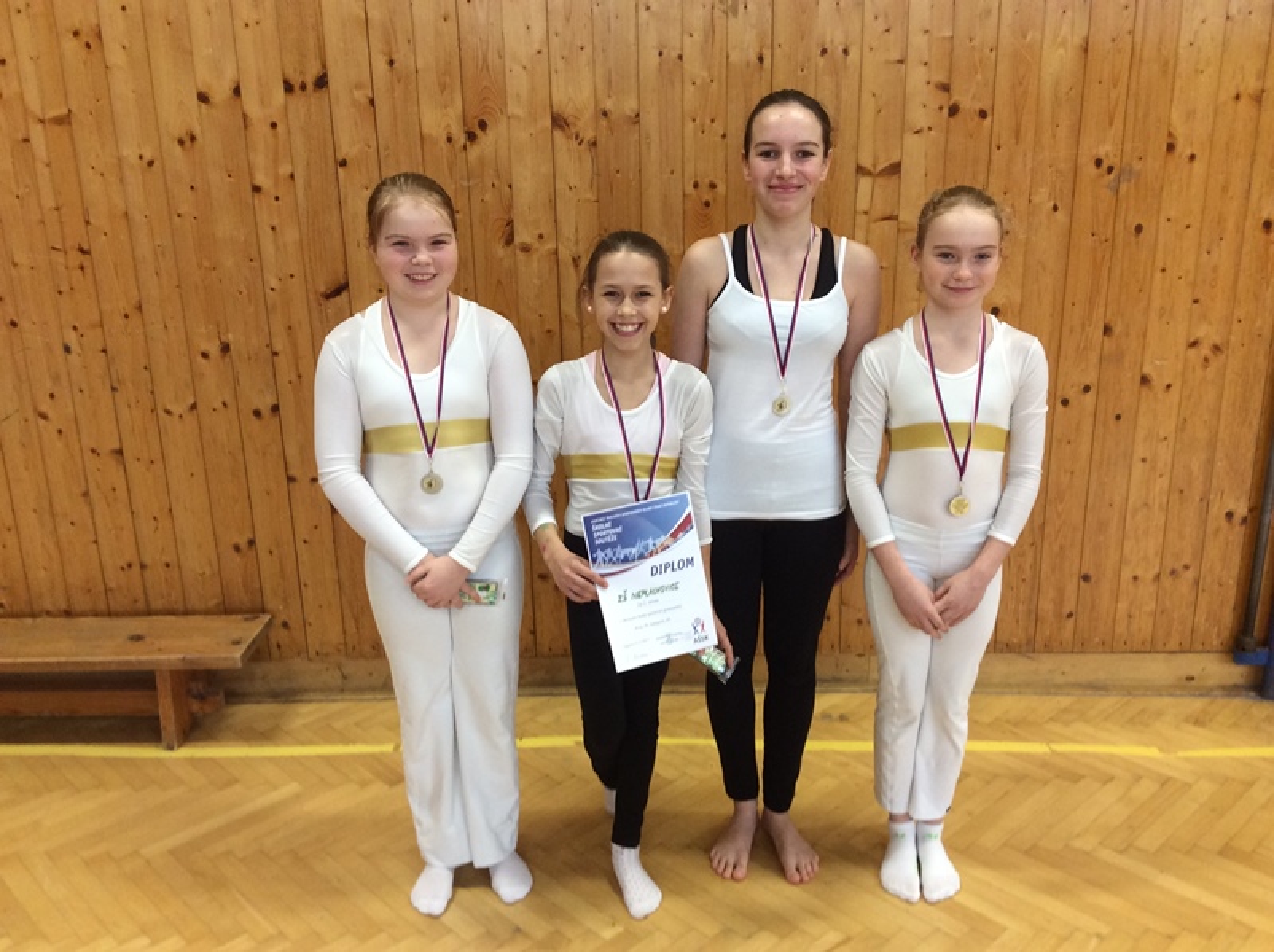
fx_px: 1176
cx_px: 637
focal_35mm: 32
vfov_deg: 44.1
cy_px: 476
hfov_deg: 56.9
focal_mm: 3.3
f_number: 2.4
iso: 64
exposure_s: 1/25
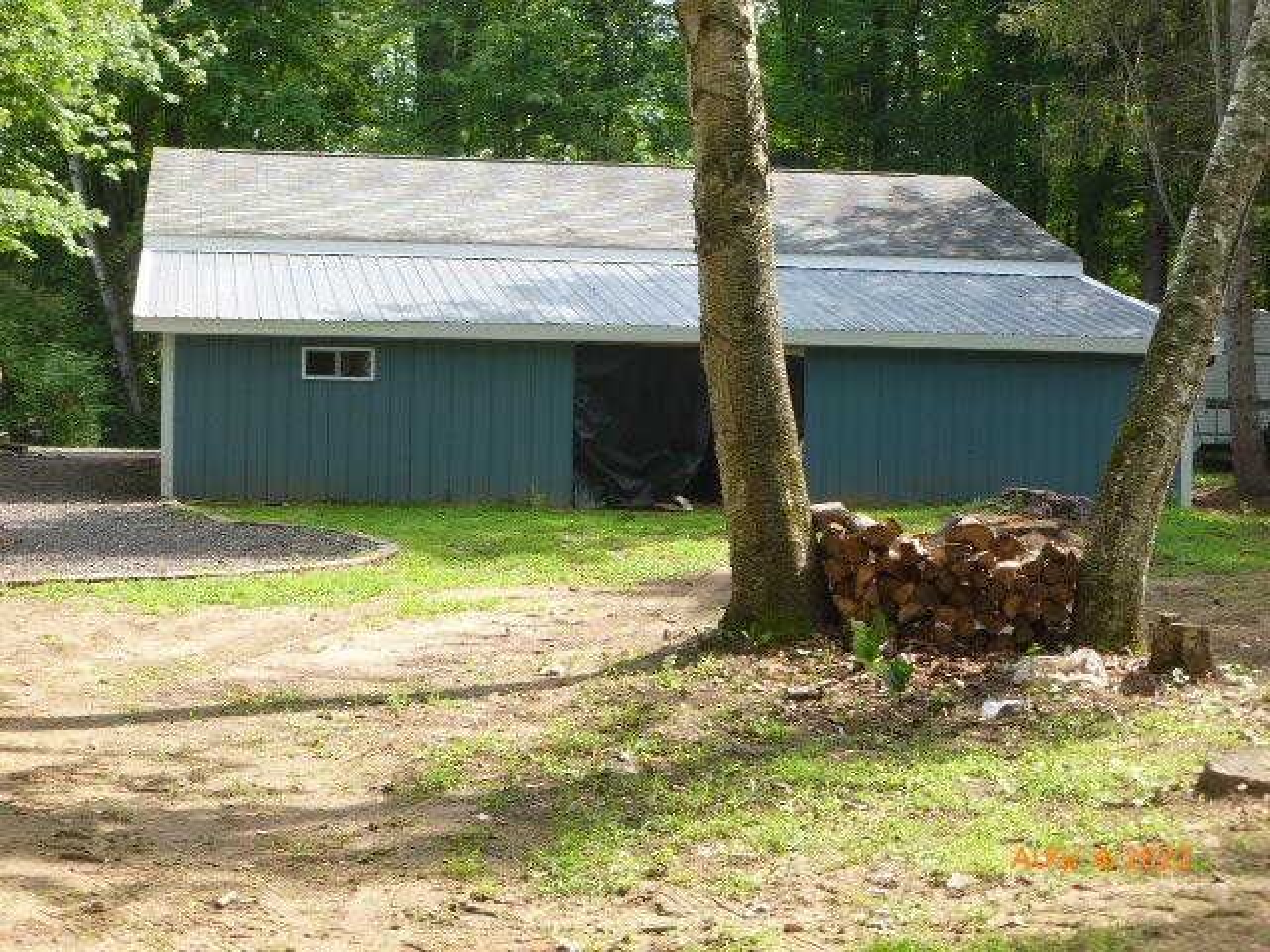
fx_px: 2091
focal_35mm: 57
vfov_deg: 25.7
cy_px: 476
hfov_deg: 33.8
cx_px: 635
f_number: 4
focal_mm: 10.2
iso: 100
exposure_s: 1/125
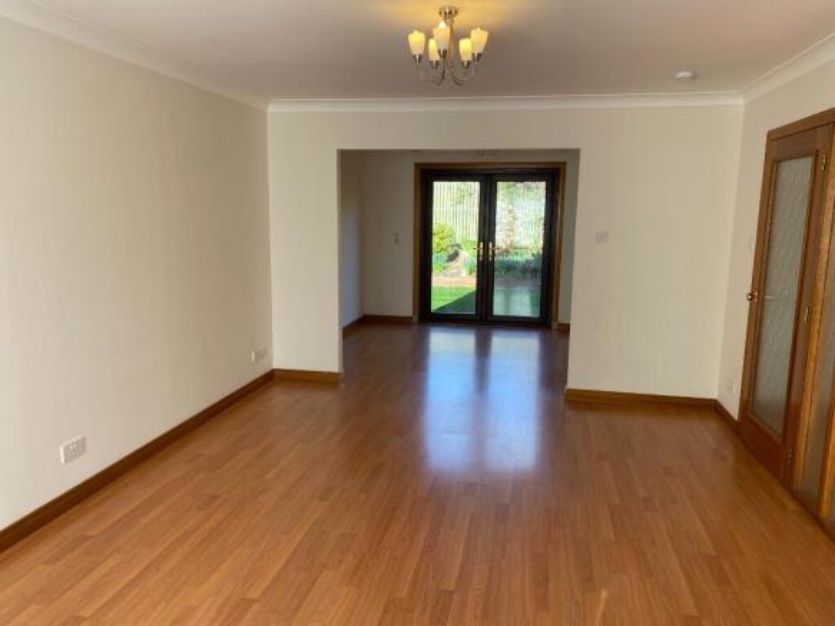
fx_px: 627
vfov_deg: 53.0
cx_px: 418
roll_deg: -0.8
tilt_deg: -9.6
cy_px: 313
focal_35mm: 26
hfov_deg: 67.3
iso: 32
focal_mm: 4.25
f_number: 1.8
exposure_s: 1/122
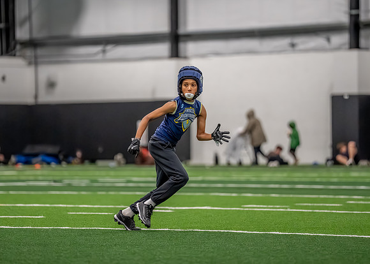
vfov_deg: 6.5
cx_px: 150
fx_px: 2317
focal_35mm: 221
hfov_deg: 9.1
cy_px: 119
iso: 6400
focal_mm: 176
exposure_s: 1/1000
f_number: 2.8
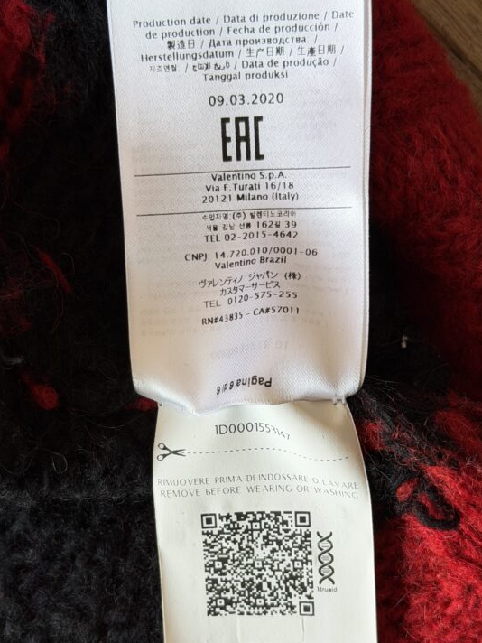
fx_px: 1281
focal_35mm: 69
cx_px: 227
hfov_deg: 21.3
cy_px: 417
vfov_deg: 28.0
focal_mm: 6.76
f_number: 1.78
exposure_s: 1/151
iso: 50
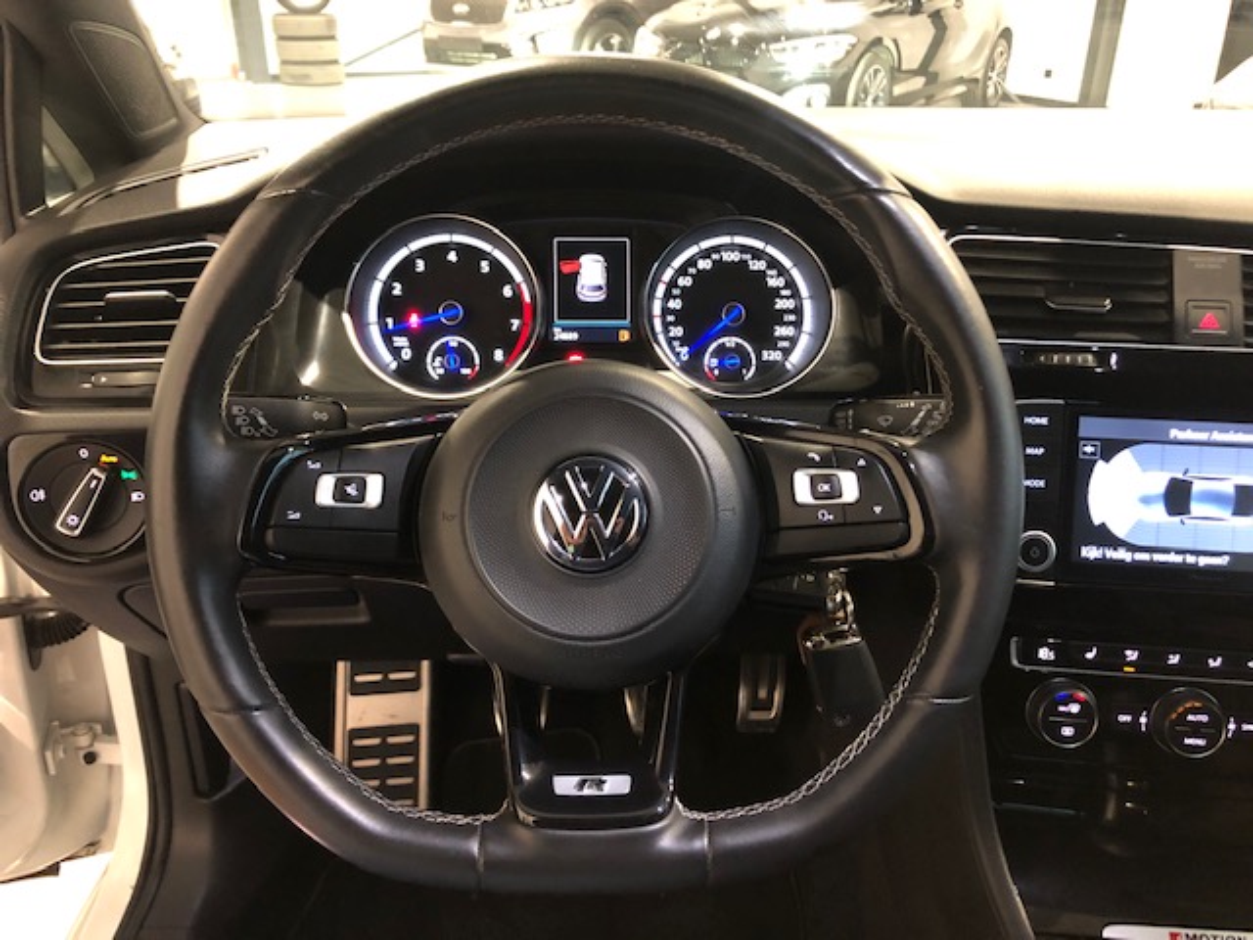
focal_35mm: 28
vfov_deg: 49.7
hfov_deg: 63.4
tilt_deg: -26.2
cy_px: 470
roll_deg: -0.6
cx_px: 626
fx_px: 1014
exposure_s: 1/4
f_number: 1.8
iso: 100
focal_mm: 3.99
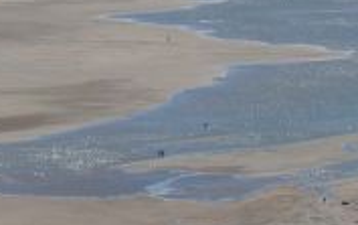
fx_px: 8164
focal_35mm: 836
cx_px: -123
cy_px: 29
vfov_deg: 1.6
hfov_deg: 2.5
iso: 100
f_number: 6.3
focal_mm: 50.2
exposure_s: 1/1600
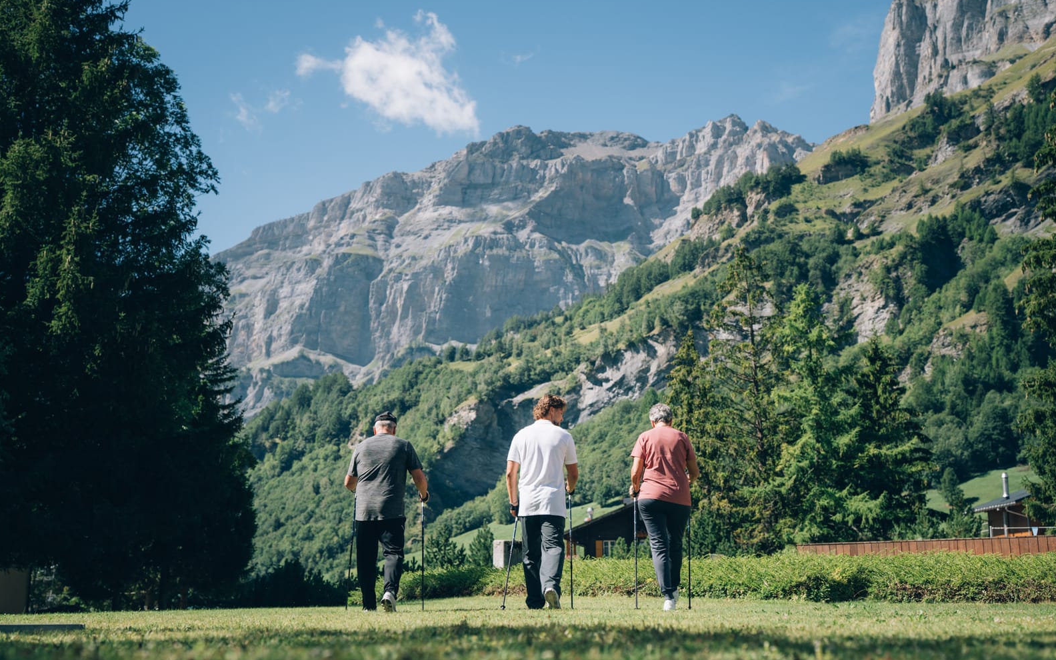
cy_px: 315
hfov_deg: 45.3
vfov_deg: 29.2
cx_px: 529
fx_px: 1266
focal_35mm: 44
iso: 200
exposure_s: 1/2000
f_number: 3.2
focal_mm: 42
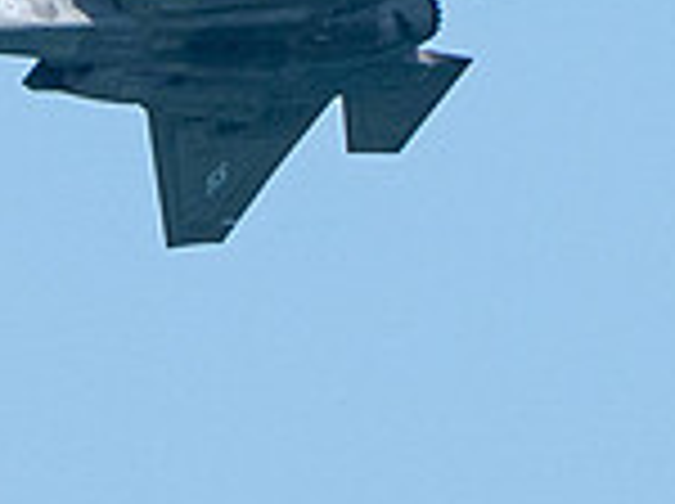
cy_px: 206
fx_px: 72189
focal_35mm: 3708
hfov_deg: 0.5
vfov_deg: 0.4
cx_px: 153
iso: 640
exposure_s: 1/1250
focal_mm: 400
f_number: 10
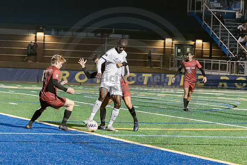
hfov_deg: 12.2
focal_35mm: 168
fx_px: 1153
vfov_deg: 8.2
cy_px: 92
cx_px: 96
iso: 2500
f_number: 4
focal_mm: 70
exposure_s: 1/250
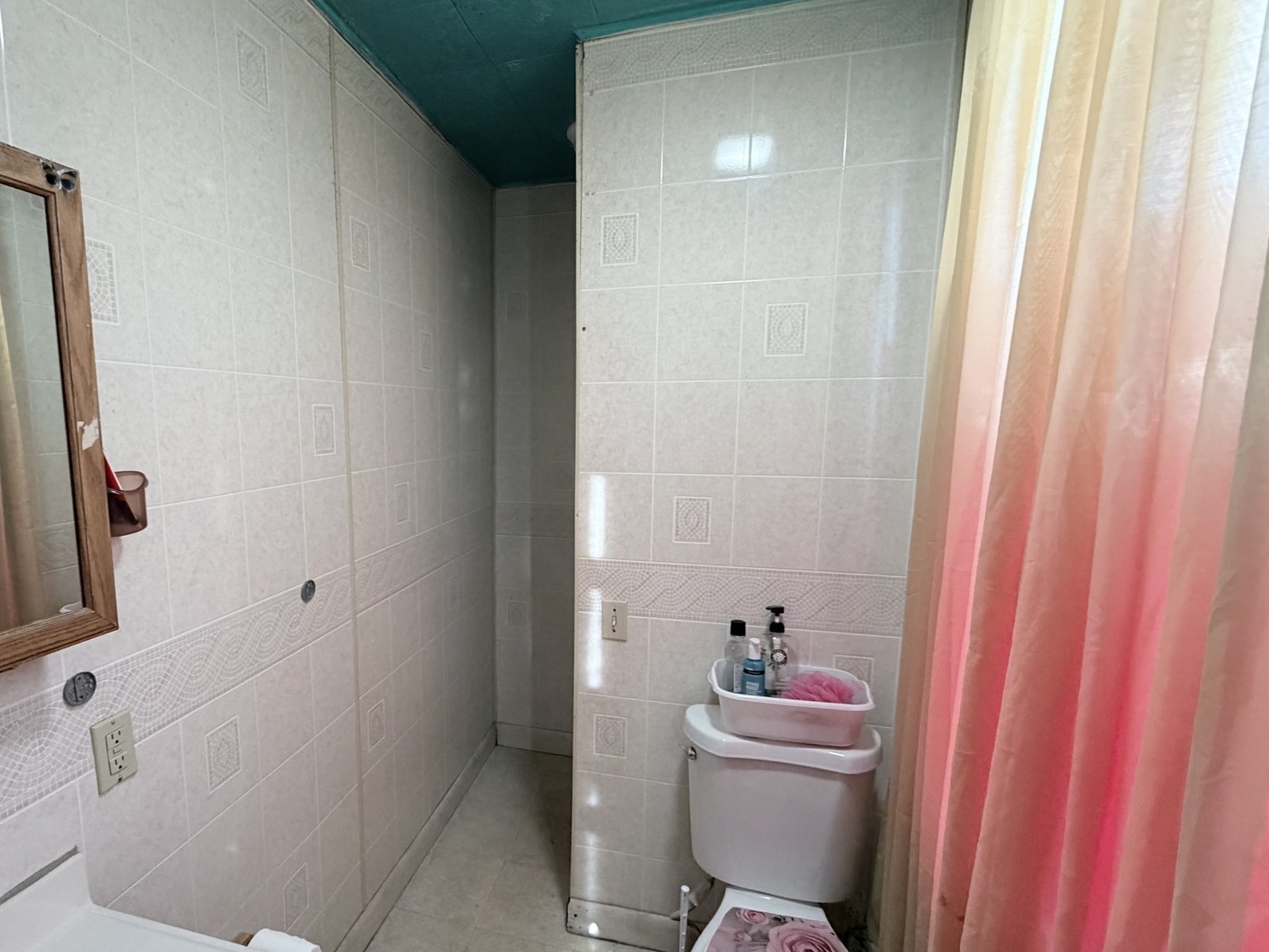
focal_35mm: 18
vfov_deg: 71.5
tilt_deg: -8.4
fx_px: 660
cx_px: 521
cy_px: 512
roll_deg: +0.2
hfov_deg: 86.9
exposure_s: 1/60
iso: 400
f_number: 2.2
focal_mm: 2.22
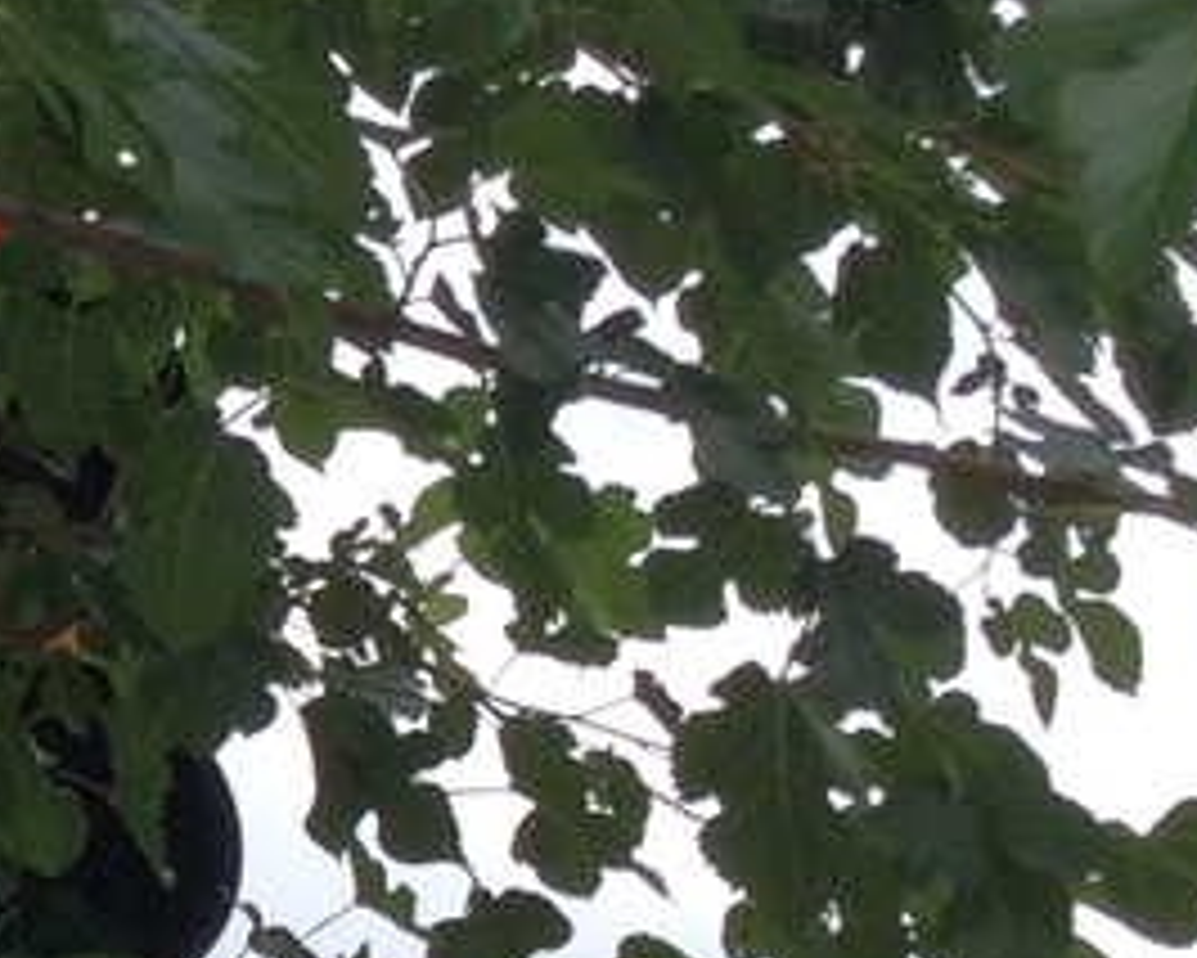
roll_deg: -0.8
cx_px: -1332
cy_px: 553
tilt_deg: +21.4
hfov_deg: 9.7
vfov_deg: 8.5
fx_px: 6450
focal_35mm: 182
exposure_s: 1/747
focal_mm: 3.3
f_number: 2.4
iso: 25
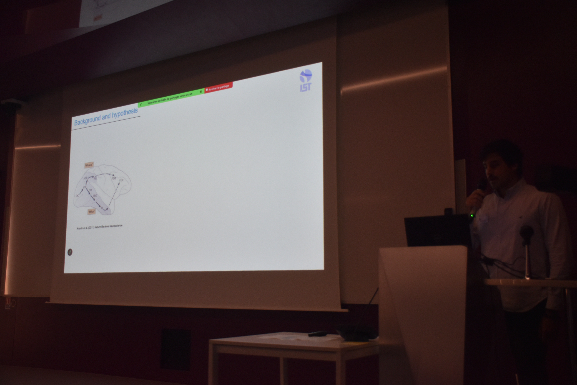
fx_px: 577
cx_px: 288
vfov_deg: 36.9
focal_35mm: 36
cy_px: 192
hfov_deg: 53.1
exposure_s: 1/160
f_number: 3.8
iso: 800
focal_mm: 24
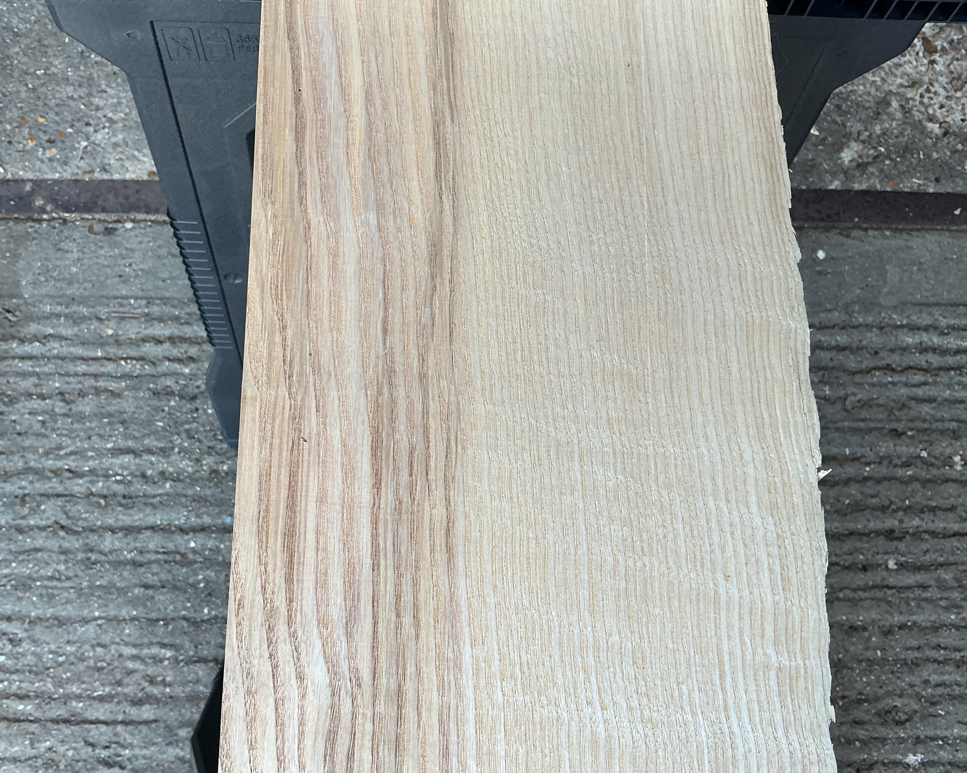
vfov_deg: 47.1
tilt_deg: -79.3
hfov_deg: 57.1
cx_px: 438
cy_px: 384
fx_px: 887
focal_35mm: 31
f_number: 1.8
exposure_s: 1/120
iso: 25
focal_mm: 3
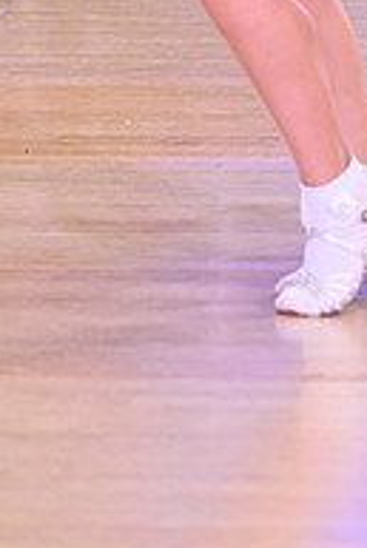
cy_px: -204
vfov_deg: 4.7
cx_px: 95
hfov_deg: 3.2
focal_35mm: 436
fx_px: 6655
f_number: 6.3
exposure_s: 1/400
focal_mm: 145
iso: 4000
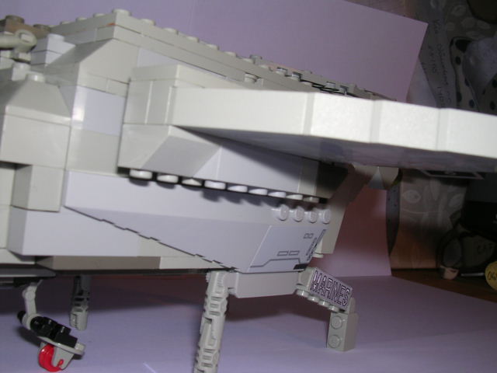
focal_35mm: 38
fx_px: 546
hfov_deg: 49.0
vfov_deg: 37.7
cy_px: 186
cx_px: 248
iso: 100
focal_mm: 5.8
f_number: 5.6
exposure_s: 1/60.1
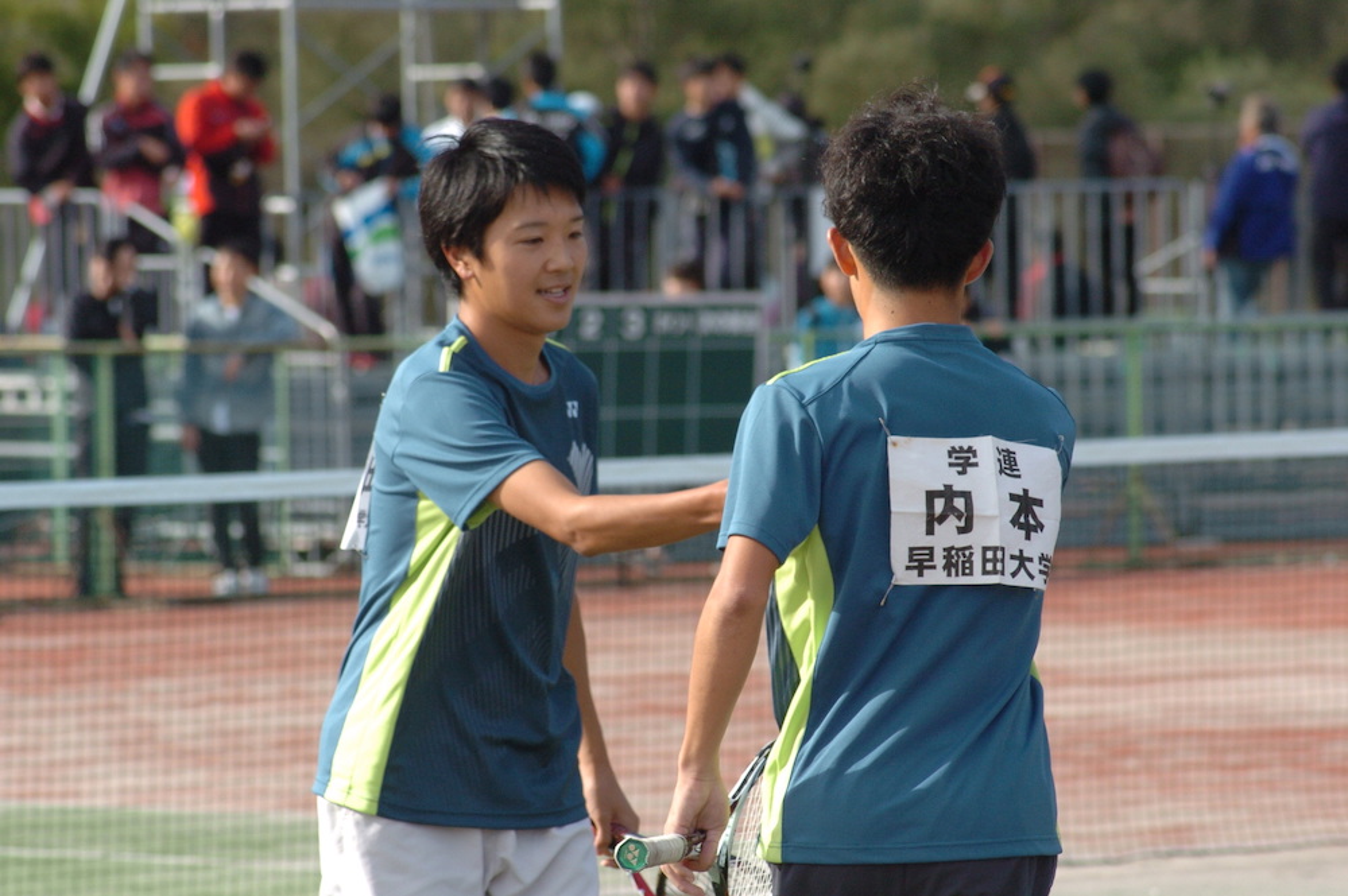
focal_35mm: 248
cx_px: 674
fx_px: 9260
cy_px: 448
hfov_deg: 8.3
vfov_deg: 5.5
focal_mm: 165
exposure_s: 1/500
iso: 400
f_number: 6.7
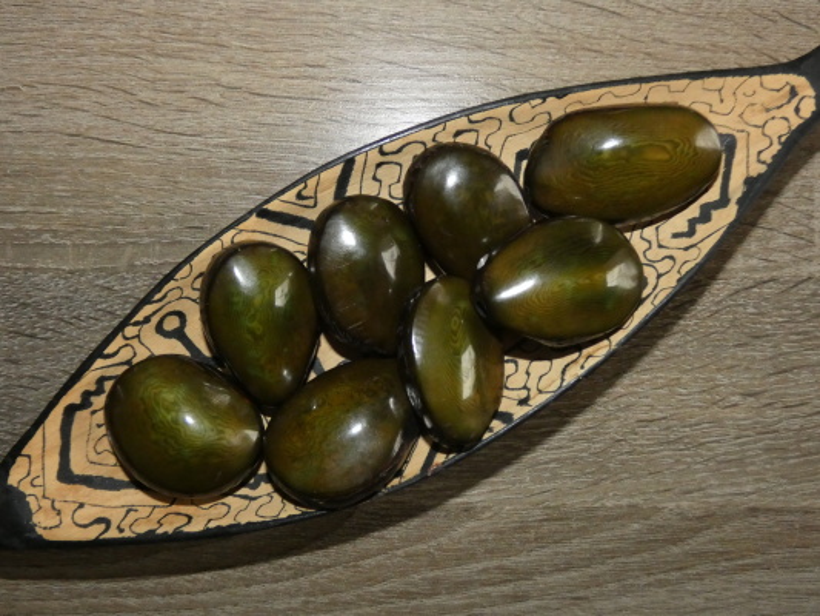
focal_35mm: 30
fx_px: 711
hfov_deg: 60.0
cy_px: 308
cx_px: 410
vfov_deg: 46.8
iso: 800
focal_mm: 5.3
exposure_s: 1/125
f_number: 3.3
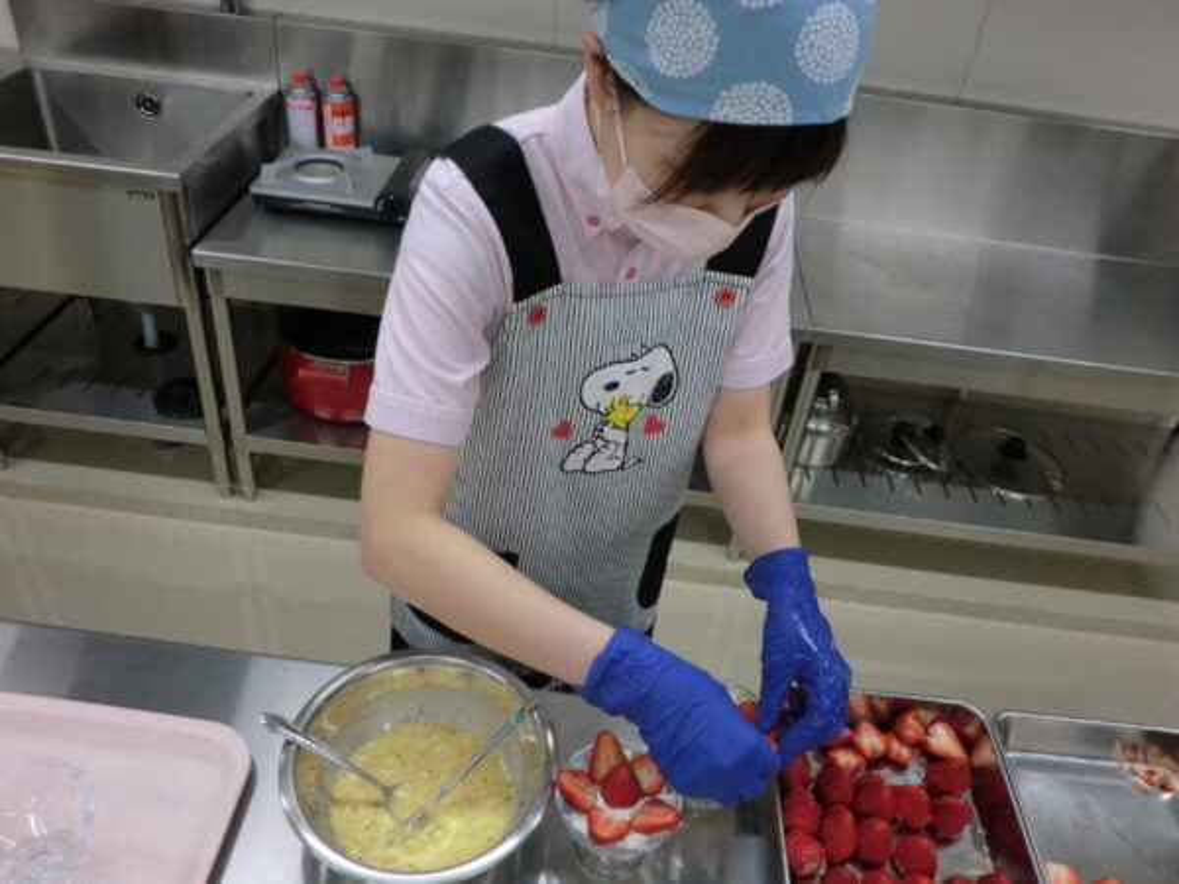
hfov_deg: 67.3
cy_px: 442
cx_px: 590
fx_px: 886
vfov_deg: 53.1
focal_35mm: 26
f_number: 2.8
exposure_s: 1/60
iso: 80
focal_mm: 4.7
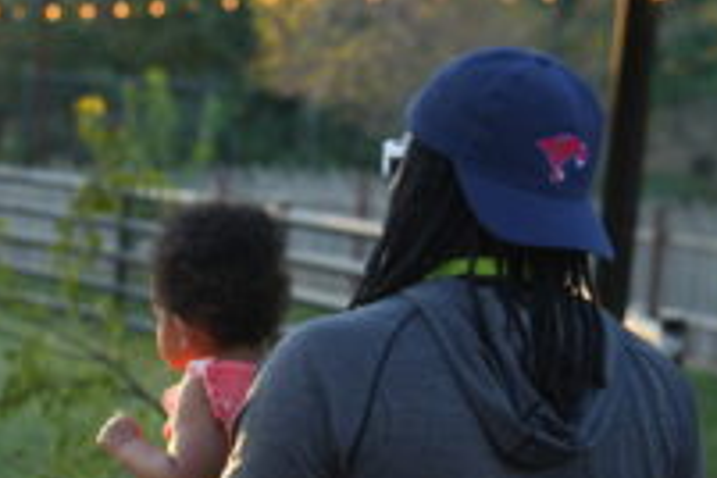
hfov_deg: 14.1
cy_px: 417
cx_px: -435
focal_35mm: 134
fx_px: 2669
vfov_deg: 10.2
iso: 100
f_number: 2.8
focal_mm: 35
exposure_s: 1/160
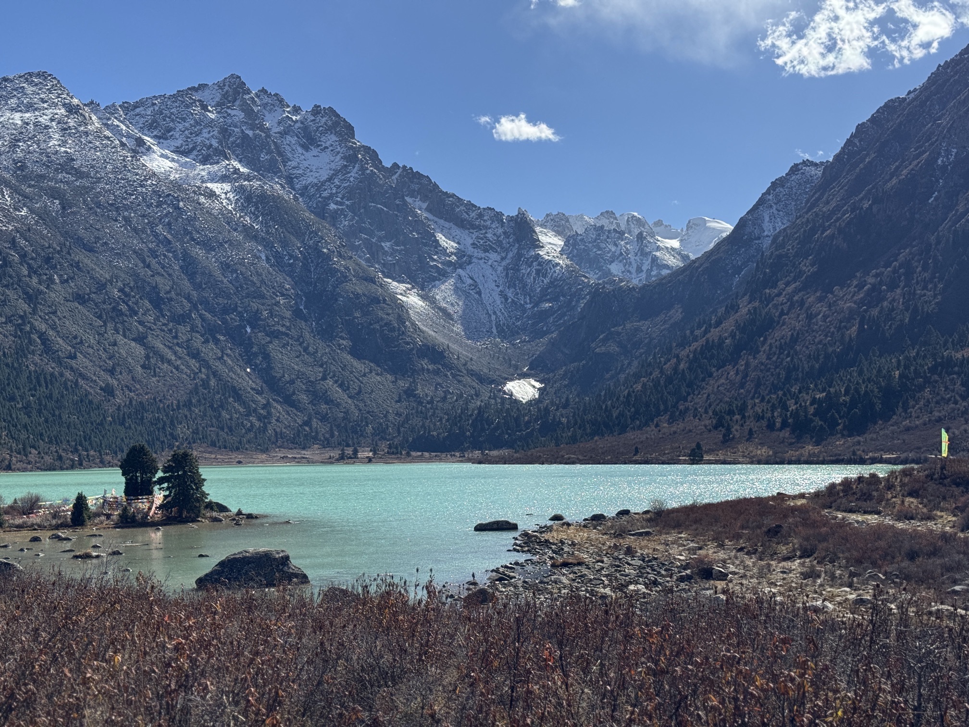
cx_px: 484
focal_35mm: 48
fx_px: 1344
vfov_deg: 30.3
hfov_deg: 39.7
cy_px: 364
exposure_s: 1/6410
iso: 64
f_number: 1.78
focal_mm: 6.76
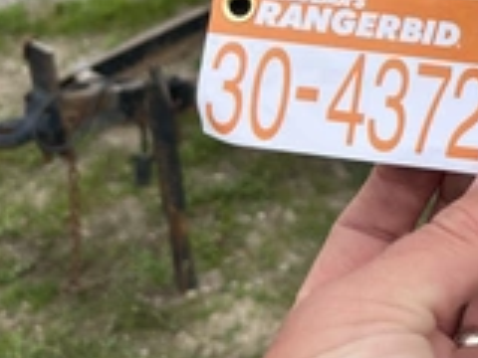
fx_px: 898
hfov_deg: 26.9
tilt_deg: -17.7
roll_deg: -2.3
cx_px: 553
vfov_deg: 21.2
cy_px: -57
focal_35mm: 65
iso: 50
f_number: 1.6
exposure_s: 1/1309
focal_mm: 5.1
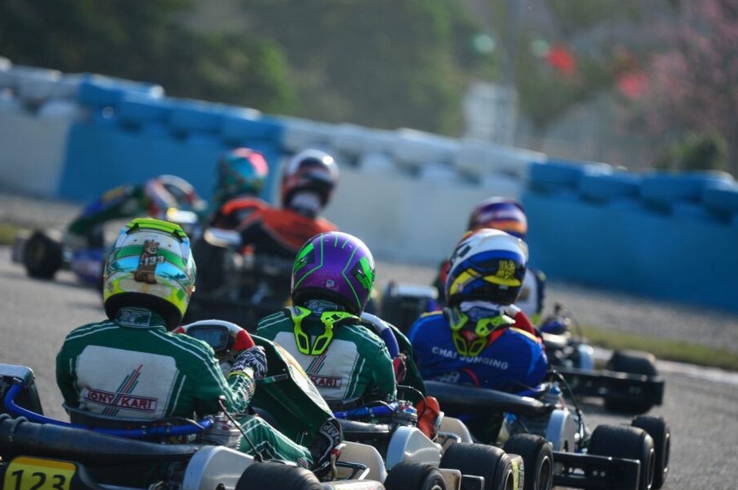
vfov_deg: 4.1
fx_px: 6921
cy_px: 268
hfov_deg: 6.1
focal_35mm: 338
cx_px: 359
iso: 125
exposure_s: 1/800
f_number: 4
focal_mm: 300
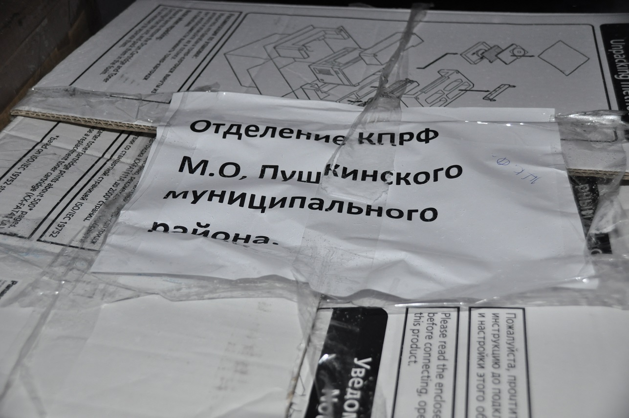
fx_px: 681
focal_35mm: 39
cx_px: 314
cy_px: 209
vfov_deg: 34.1
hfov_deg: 49.6
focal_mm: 26
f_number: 3.8
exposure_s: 1/60
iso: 800
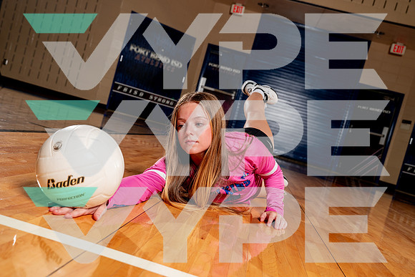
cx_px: 208
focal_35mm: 38
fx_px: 438
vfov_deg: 35.1
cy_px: 138
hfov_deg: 50.7
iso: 200
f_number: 5.6
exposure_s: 1/250
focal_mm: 38
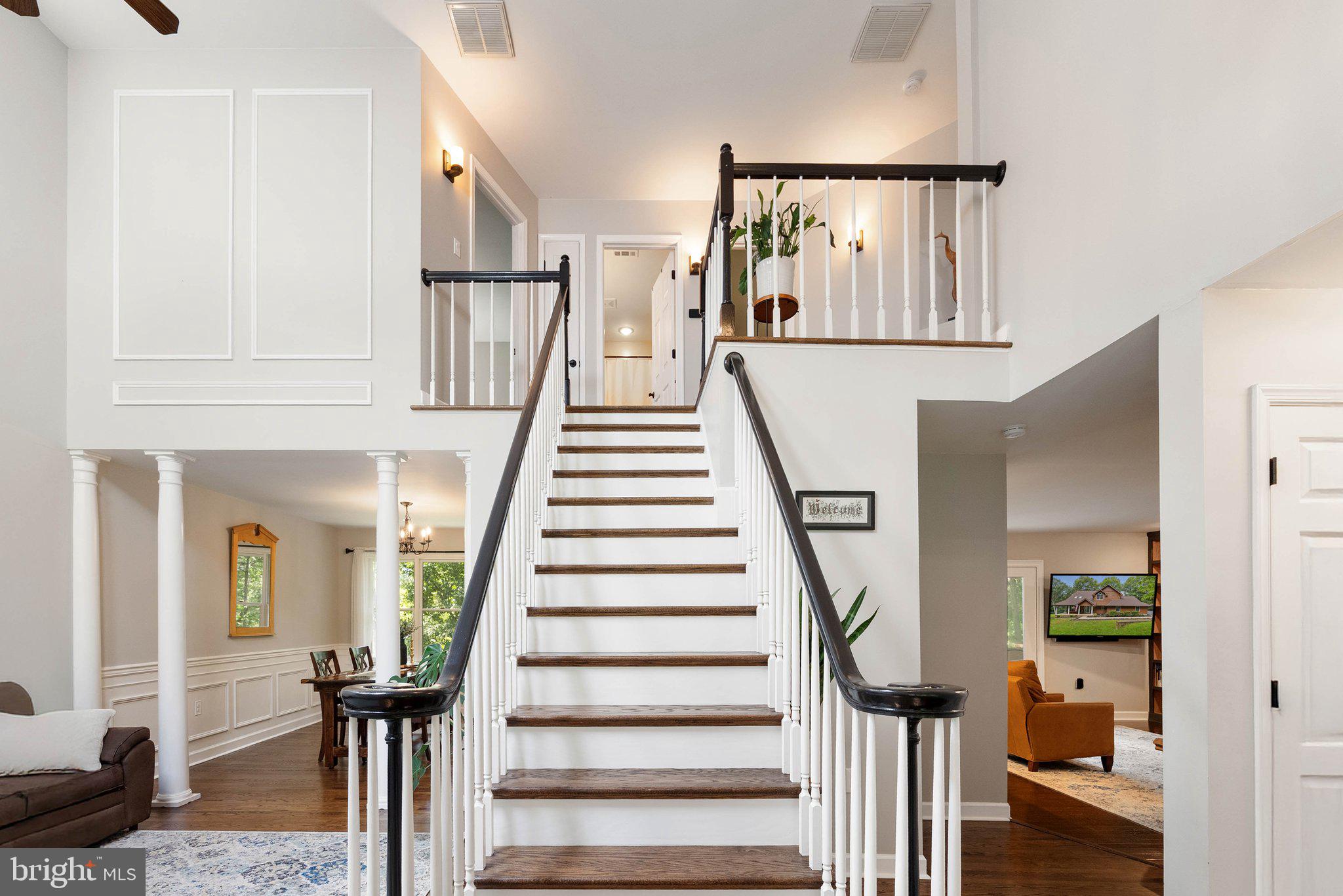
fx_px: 597
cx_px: 672
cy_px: 448
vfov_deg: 73.8
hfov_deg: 96.7
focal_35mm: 16
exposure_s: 1/100
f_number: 8
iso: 640
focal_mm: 16
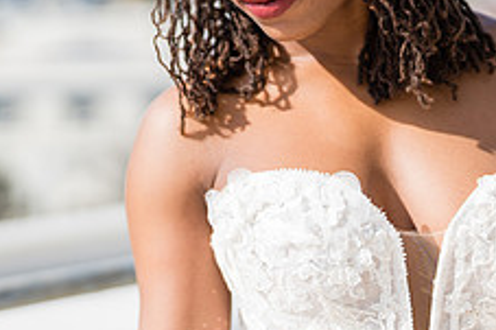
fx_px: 1762
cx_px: 243
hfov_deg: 16.0
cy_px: 104
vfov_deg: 10.7
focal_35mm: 128
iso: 100
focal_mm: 50
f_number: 1.2
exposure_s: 1/6400
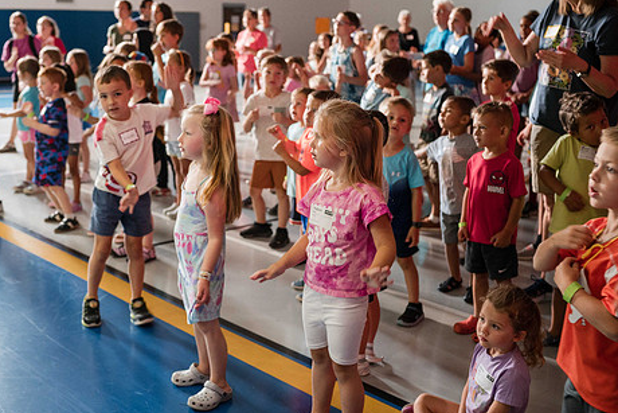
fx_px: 790
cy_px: 183
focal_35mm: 46
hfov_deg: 42.5
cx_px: 238
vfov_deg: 29.2
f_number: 2.8
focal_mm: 35
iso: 3600
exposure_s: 1/60
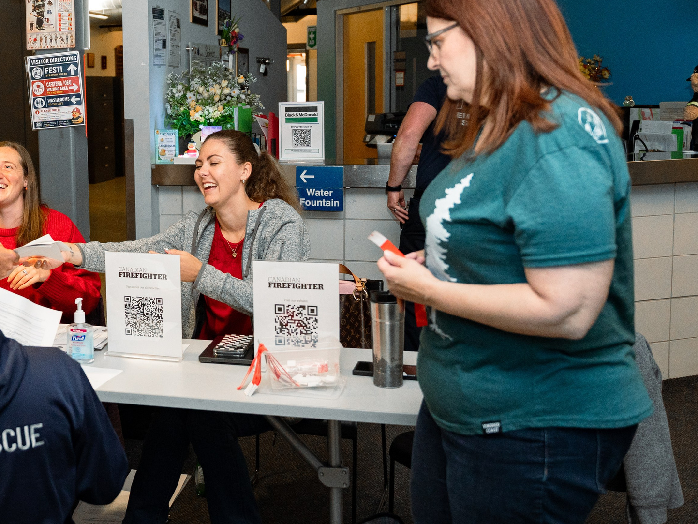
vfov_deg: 29.6
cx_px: 137
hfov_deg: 37.5
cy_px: 195
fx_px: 988
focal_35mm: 49
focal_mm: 24
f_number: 2.8
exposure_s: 1/200
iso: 1250
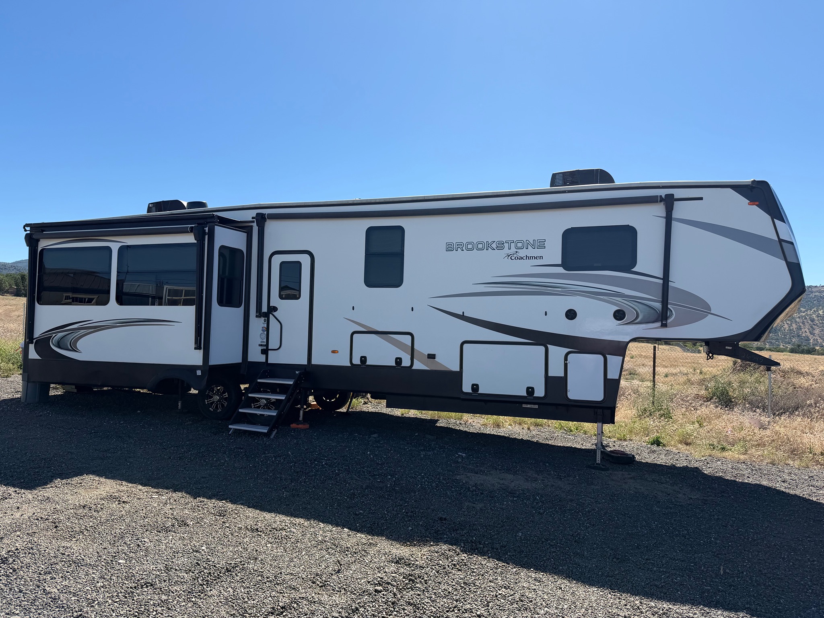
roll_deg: -1.3
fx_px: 571
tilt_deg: +2.7
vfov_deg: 56.8
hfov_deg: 71.6
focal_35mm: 24
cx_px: 412
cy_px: 309
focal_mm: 6.76
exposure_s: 1/4673
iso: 80
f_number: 1.78
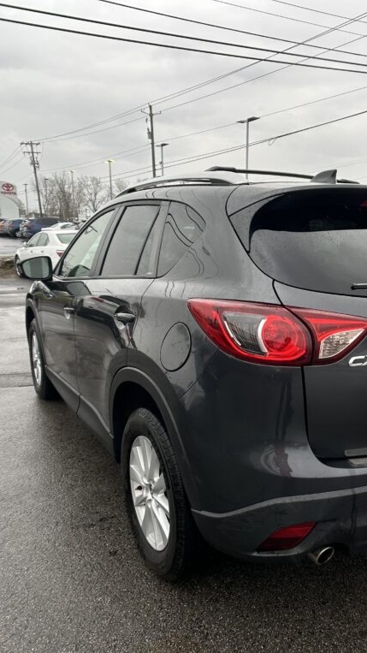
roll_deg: -2.3
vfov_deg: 52.8
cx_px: 254
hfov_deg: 30.9
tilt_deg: -12.5
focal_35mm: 38
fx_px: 658
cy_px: 326
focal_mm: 5.7
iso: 50
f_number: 1.5
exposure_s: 1/448
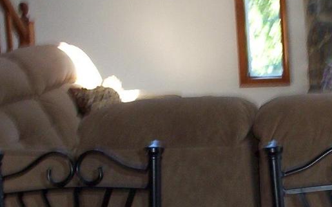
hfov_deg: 19.6
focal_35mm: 103
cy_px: 147
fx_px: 932
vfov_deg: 12.7
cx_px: 330
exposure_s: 1/30
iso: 140
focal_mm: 6
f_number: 4.5
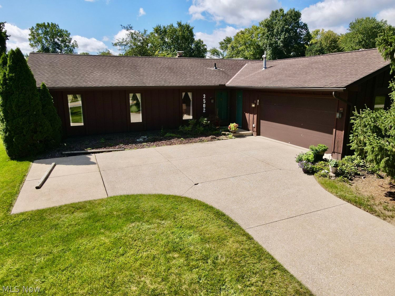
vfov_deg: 56.8
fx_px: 274
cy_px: 148
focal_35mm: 24
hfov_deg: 71.6
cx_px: 198
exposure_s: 1/50
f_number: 2.8
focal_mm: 4.5
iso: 110
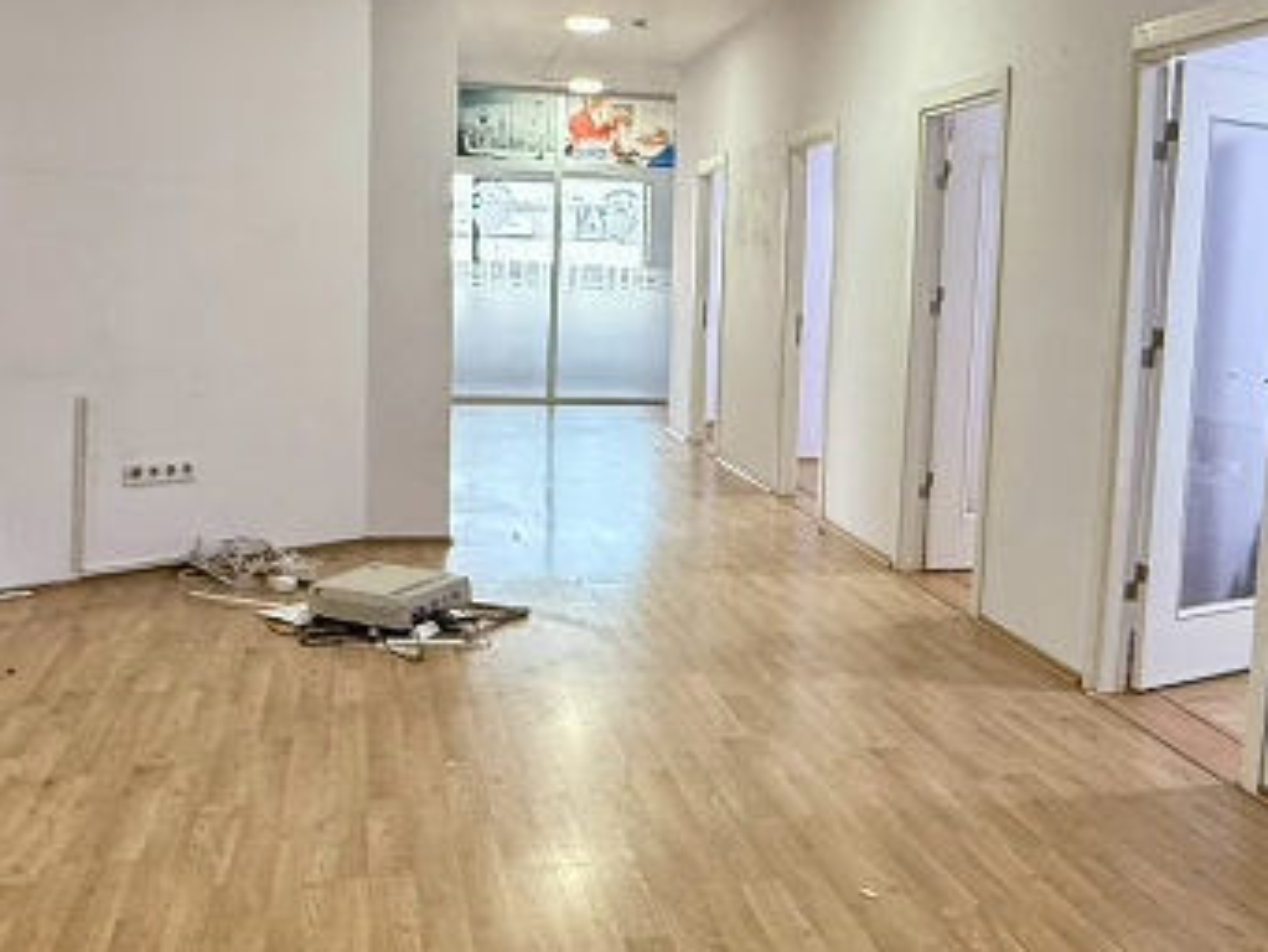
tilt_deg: -5.4
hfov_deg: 45.5
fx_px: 1502
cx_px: 755
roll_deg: -1.7
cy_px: 424
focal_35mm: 41
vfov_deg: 35.1
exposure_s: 1/100
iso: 500
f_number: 2.2
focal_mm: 2.22
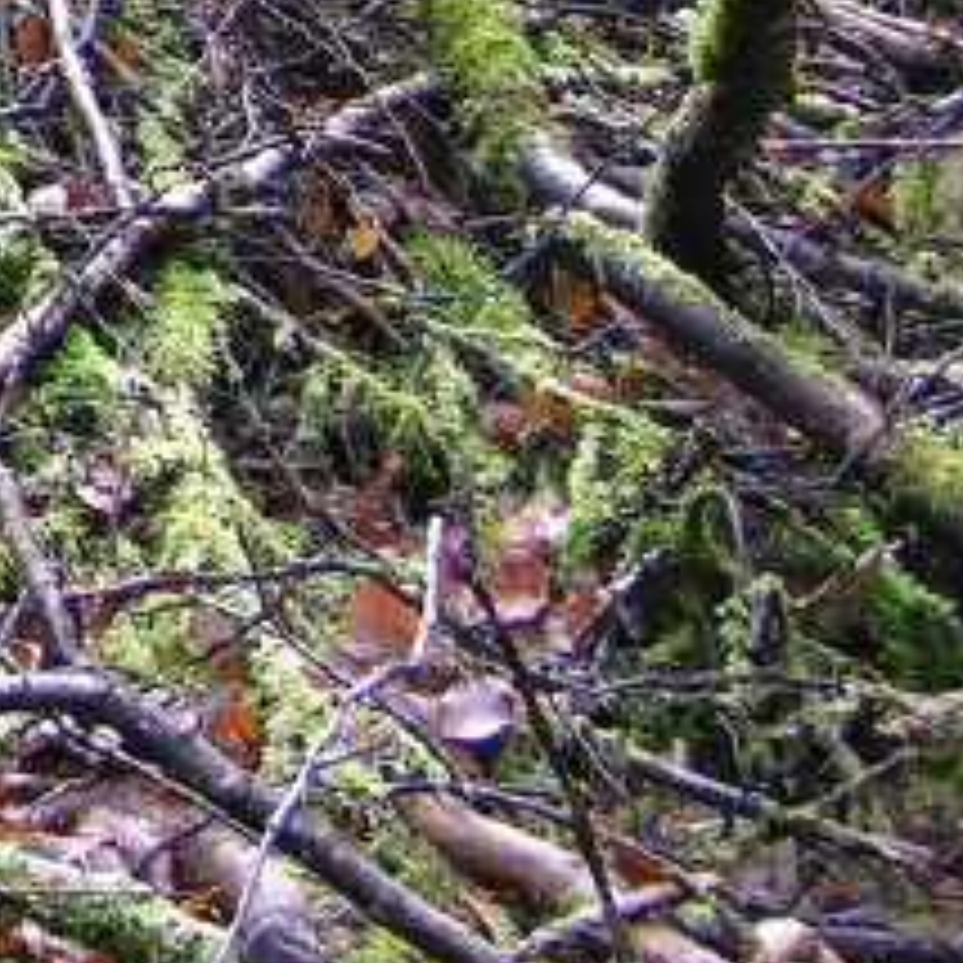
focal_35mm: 148
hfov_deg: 10.3
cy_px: -558
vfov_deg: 11.3
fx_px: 4658
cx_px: -1300
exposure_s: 1/33.3
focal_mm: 8.9
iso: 50
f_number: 2.8
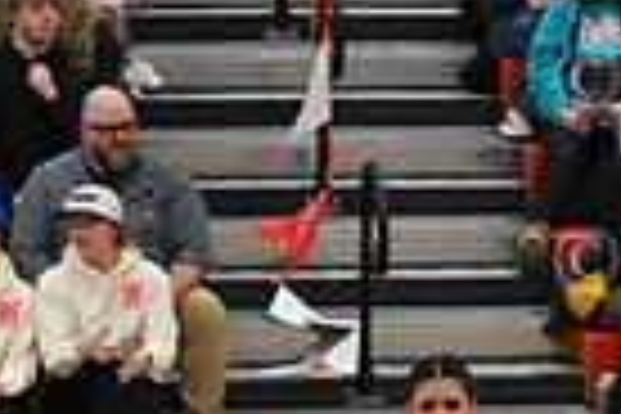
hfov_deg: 4.6
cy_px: 713
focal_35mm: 440
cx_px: 1206
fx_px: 7589
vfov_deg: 3.1
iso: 6400
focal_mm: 70
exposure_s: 1/400
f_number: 4
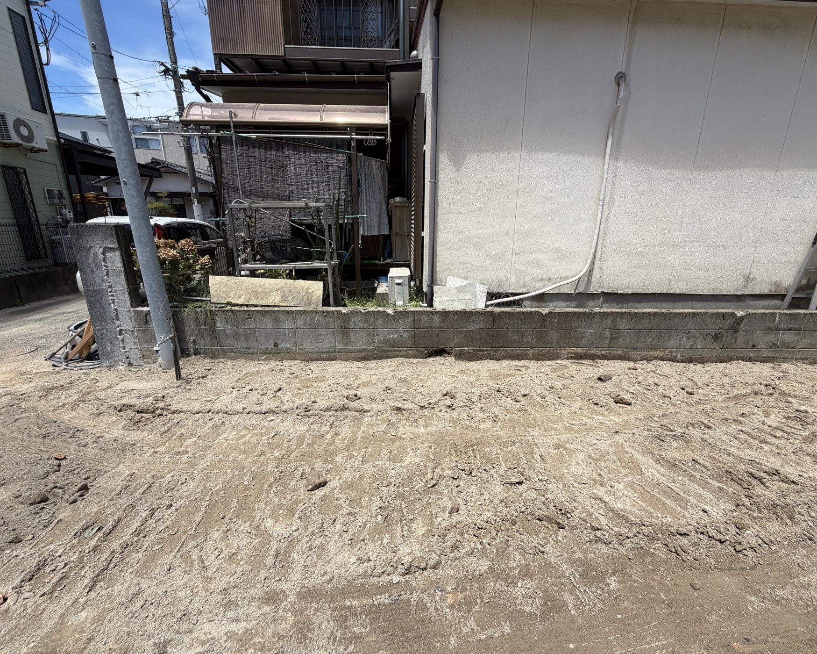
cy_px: 319
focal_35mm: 15
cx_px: 415
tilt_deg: -15.1
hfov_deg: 96.8
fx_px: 363
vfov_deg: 84.0
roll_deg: +0.3
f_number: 2.2
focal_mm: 2.22
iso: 32
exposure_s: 1/770
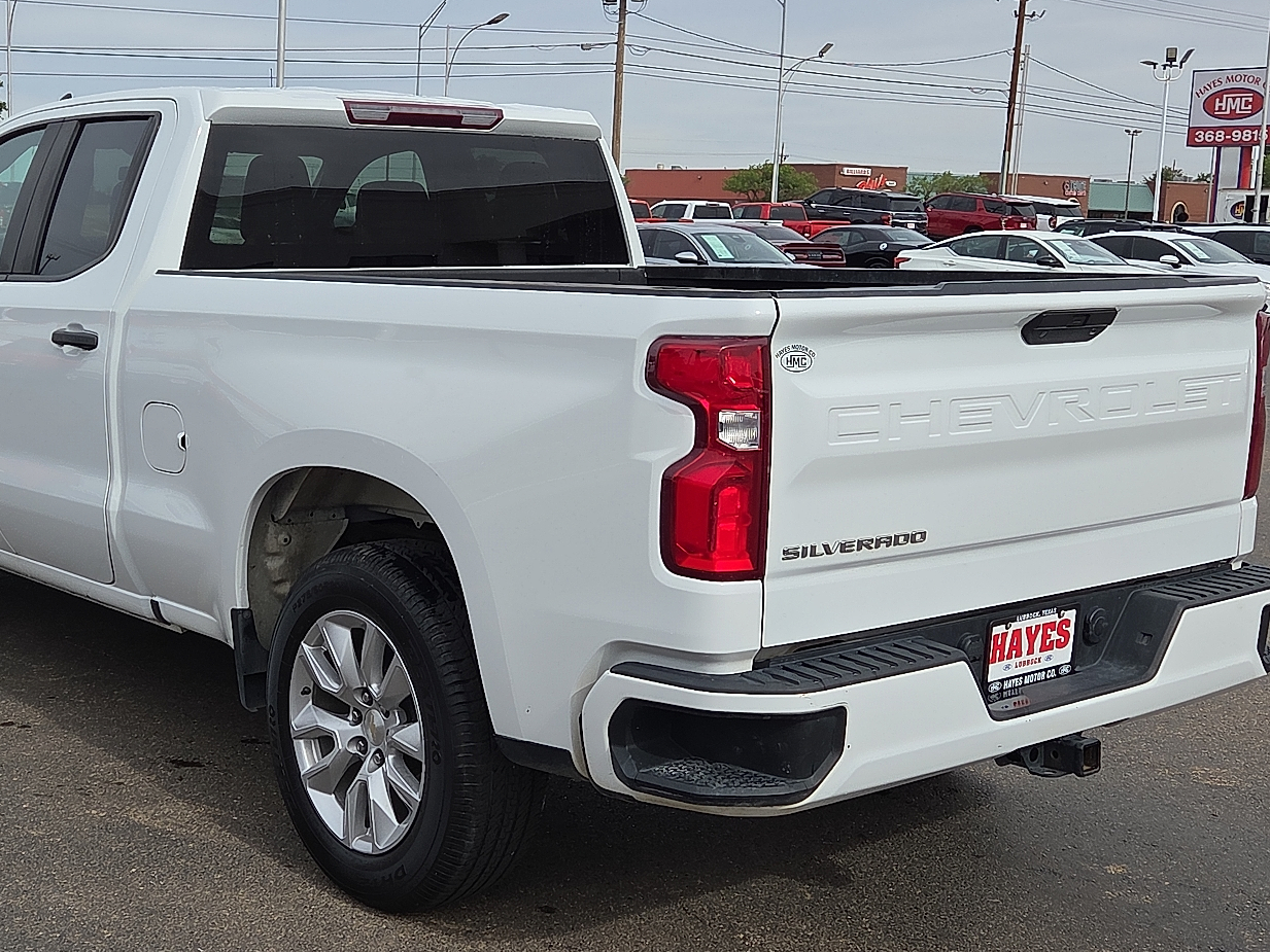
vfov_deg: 30.3
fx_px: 1761
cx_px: 490
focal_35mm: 48
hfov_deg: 39.4
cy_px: 448
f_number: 1.8
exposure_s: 1/10000
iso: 76
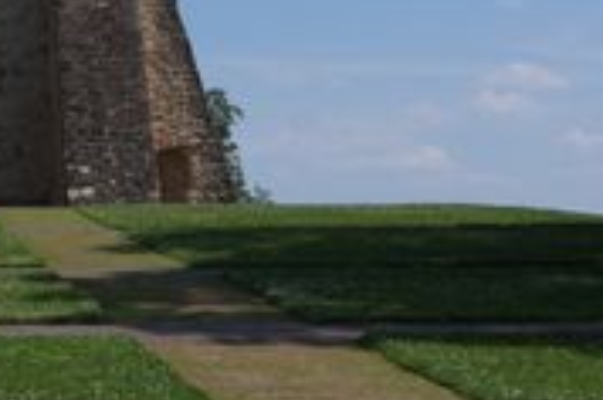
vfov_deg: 13.9
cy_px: -90
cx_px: -47
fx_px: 1588
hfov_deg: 20.6
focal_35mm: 95
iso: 100
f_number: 8
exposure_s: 1/500
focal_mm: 22
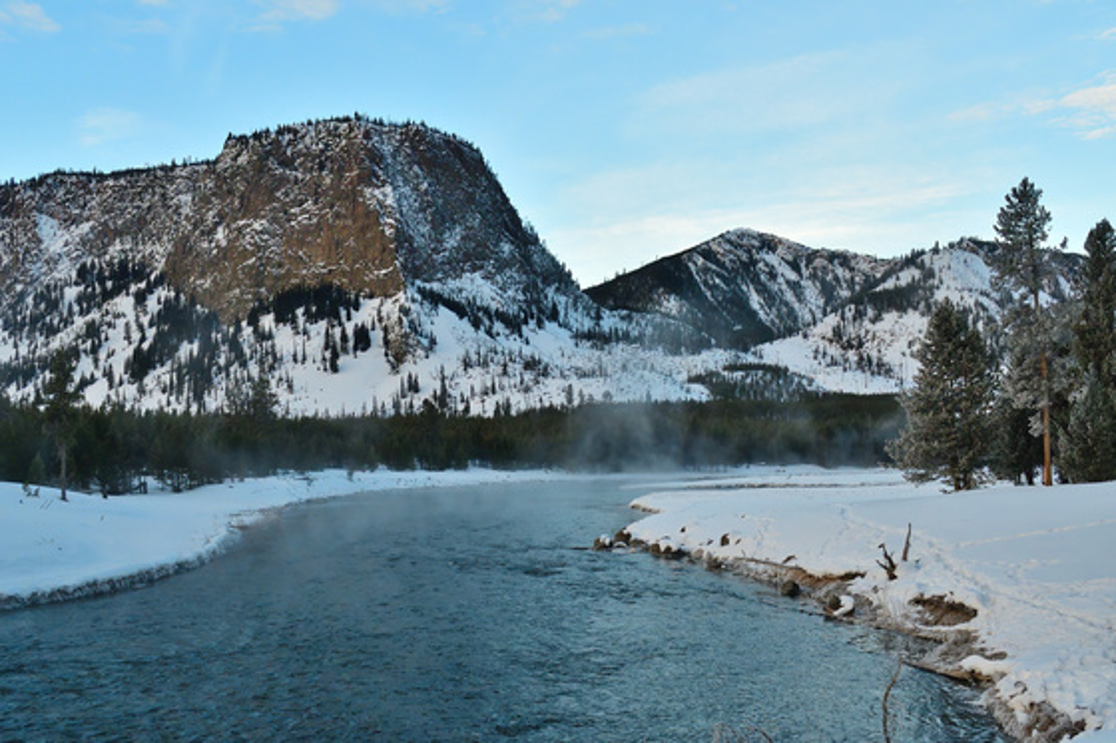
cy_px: 372
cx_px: 558
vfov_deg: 36.9
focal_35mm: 36
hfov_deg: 53.1
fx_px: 1116
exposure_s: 1/400
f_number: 6.3
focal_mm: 18
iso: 1100
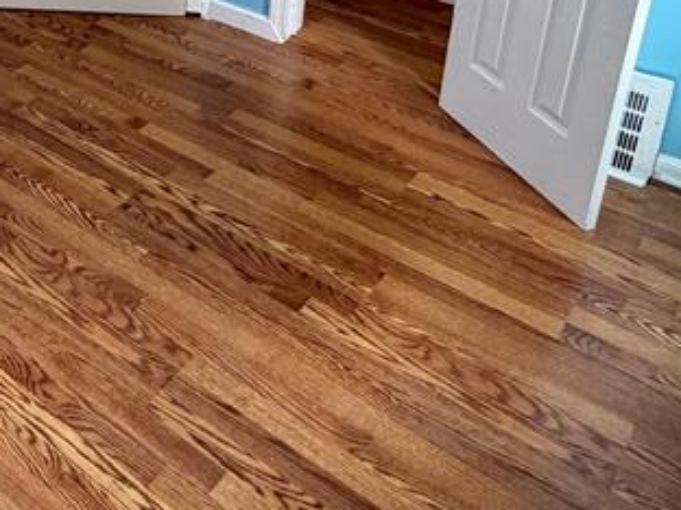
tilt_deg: -20.9
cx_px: 79
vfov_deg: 28.0
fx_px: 905
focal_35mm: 46
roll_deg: +0.8
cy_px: -83
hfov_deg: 38.6
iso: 250
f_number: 2.2
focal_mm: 2.22
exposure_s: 1/60
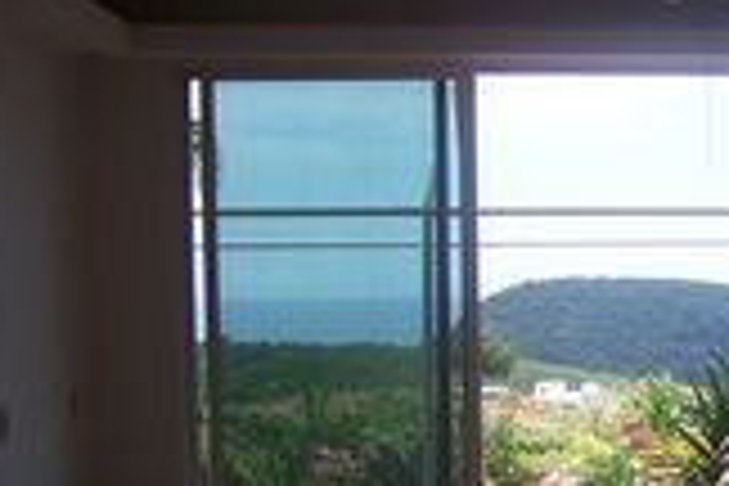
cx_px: 796
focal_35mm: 90
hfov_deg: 21.5
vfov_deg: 15.0
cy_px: 428
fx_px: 1822
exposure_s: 1/640
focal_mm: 6.3
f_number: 2.8
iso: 80
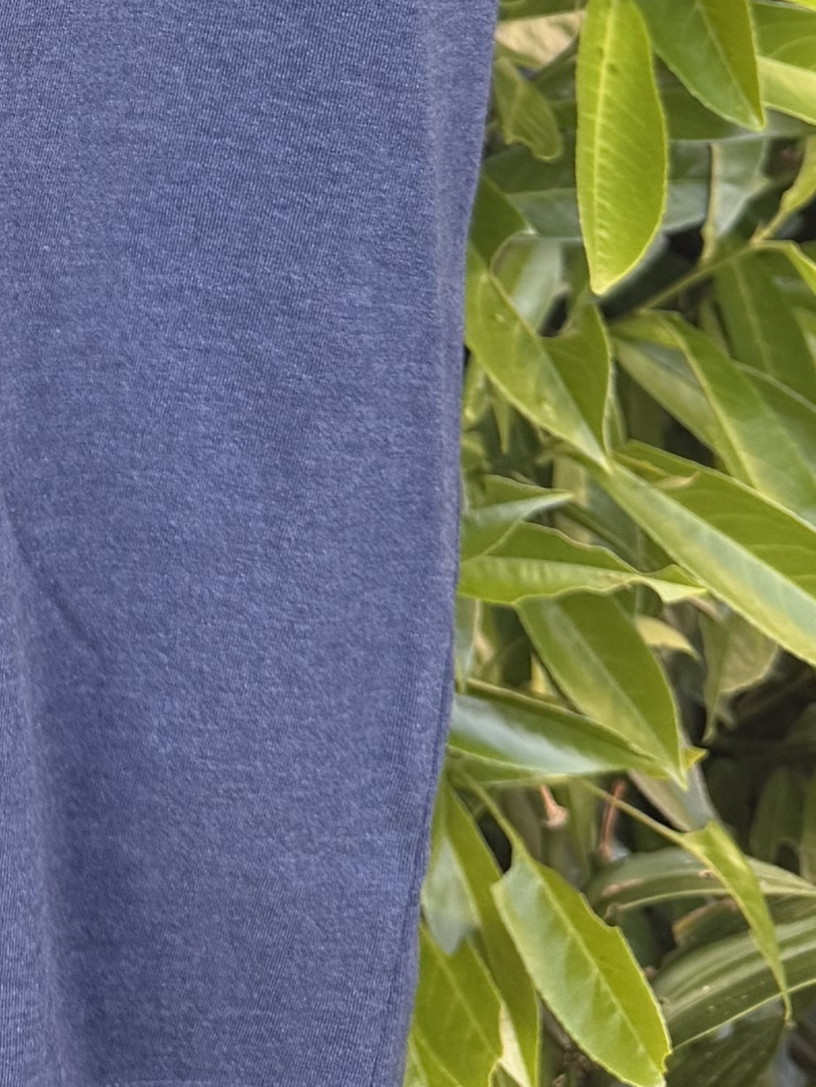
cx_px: -454
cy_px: -540
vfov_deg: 18.8
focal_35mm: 92
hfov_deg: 14.8
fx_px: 2891
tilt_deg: -14.6
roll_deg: +1.9
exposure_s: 1/210
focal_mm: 6.76
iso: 64
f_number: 1.78
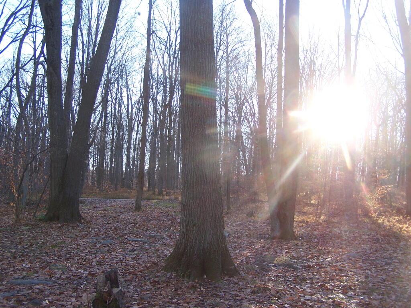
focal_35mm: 38
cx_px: 206
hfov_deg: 49.0
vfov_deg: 37.7
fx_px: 451
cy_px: 154
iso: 100
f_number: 2.8
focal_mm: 6.3
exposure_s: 1/100
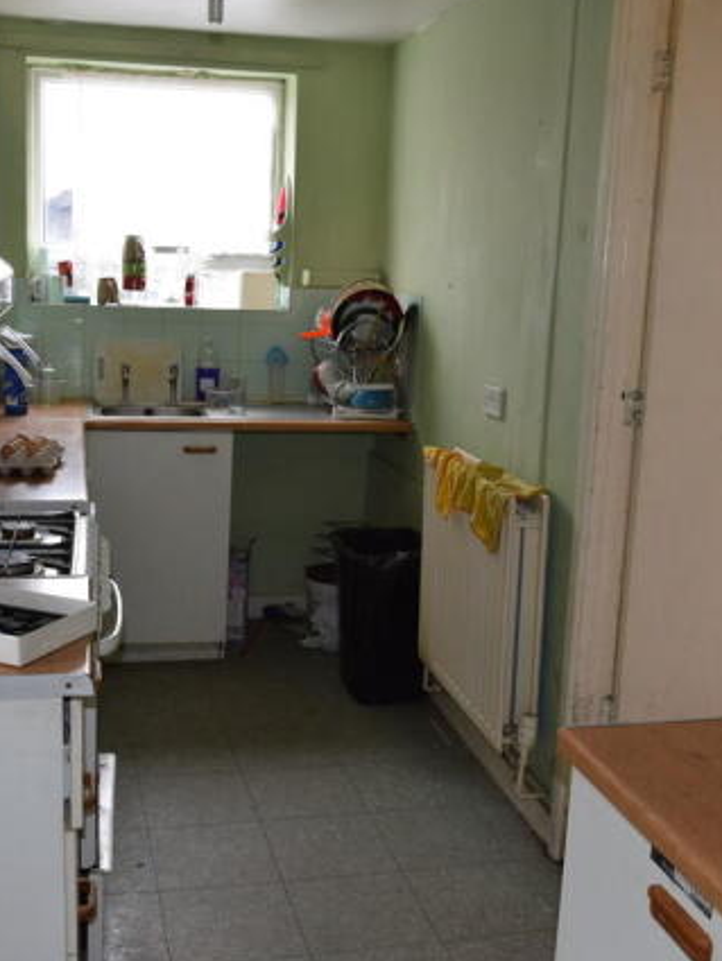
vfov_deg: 46.8
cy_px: 483
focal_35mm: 40
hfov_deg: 35.9
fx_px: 1112
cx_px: 320
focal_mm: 18
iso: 800
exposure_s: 1/100
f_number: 5
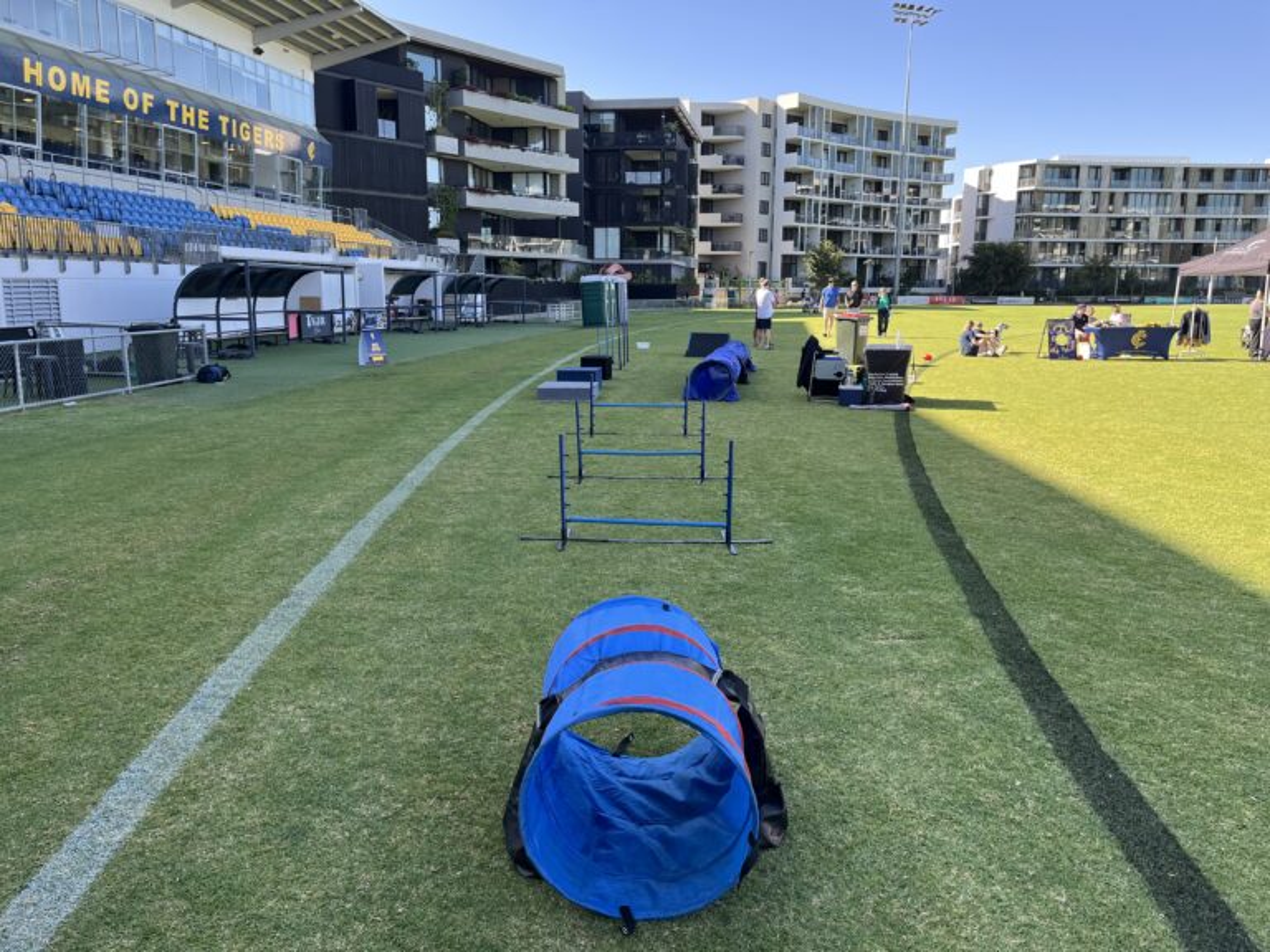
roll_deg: +0.7
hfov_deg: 67.3
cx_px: 635
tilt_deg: -10.9
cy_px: 476
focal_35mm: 26
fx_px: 954
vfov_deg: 53.1
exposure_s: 1/524
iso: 50
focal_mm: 5.1
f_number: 1.6
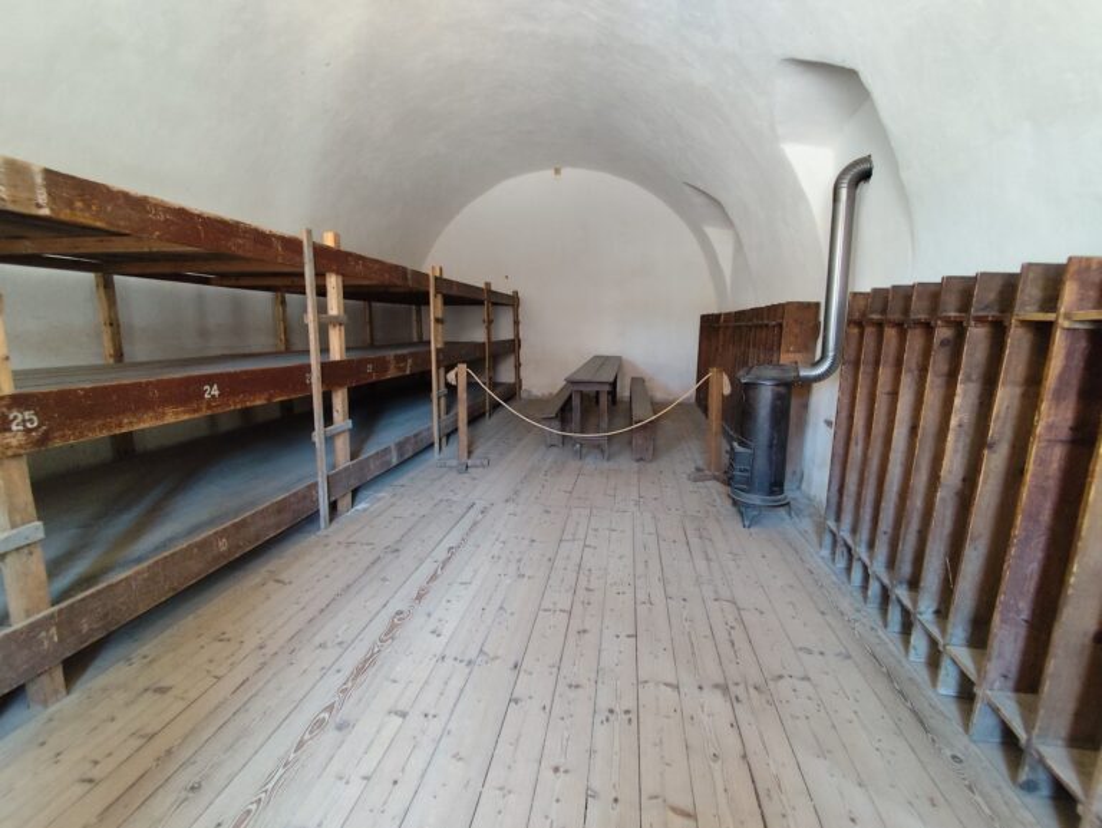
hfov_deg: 94.5
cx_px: 551
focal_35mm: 16
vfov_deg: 78.2
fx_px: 510
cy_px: 414
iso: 400
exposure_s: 1/33.3
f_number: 2.2
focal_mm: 1.65
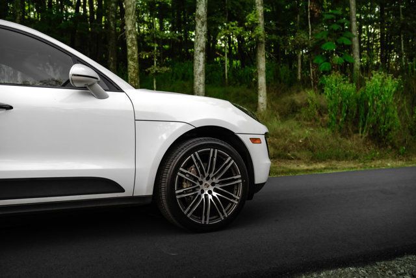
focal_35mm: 40
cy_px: 139
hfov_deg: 48.4
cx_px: 208
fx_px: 462
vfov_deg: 33.4
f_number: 4.5
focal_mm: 40
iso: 640
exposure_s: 1/500
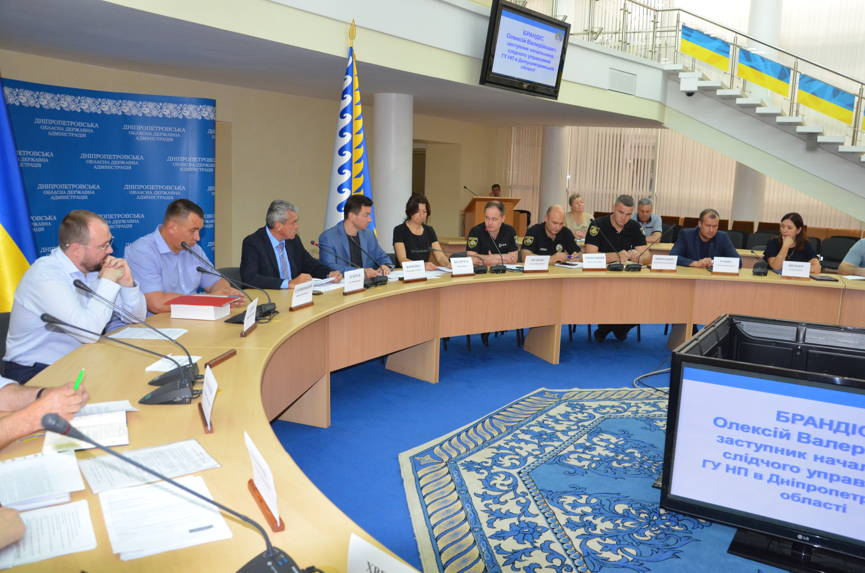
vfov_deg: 47.7
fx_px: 647
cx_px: 432
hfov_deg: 67.5
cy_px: 286
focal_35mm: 27
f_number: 5.6
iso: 1600
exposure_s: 1/60
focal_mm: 18
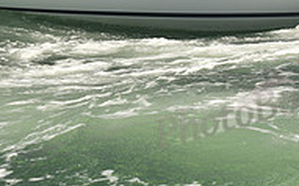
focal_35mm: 217
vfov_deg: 6.0
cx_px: 75
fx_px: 1767
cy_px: -110
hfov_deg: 9.7
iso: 250
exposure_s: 1/640
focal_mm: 70
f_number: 6.3
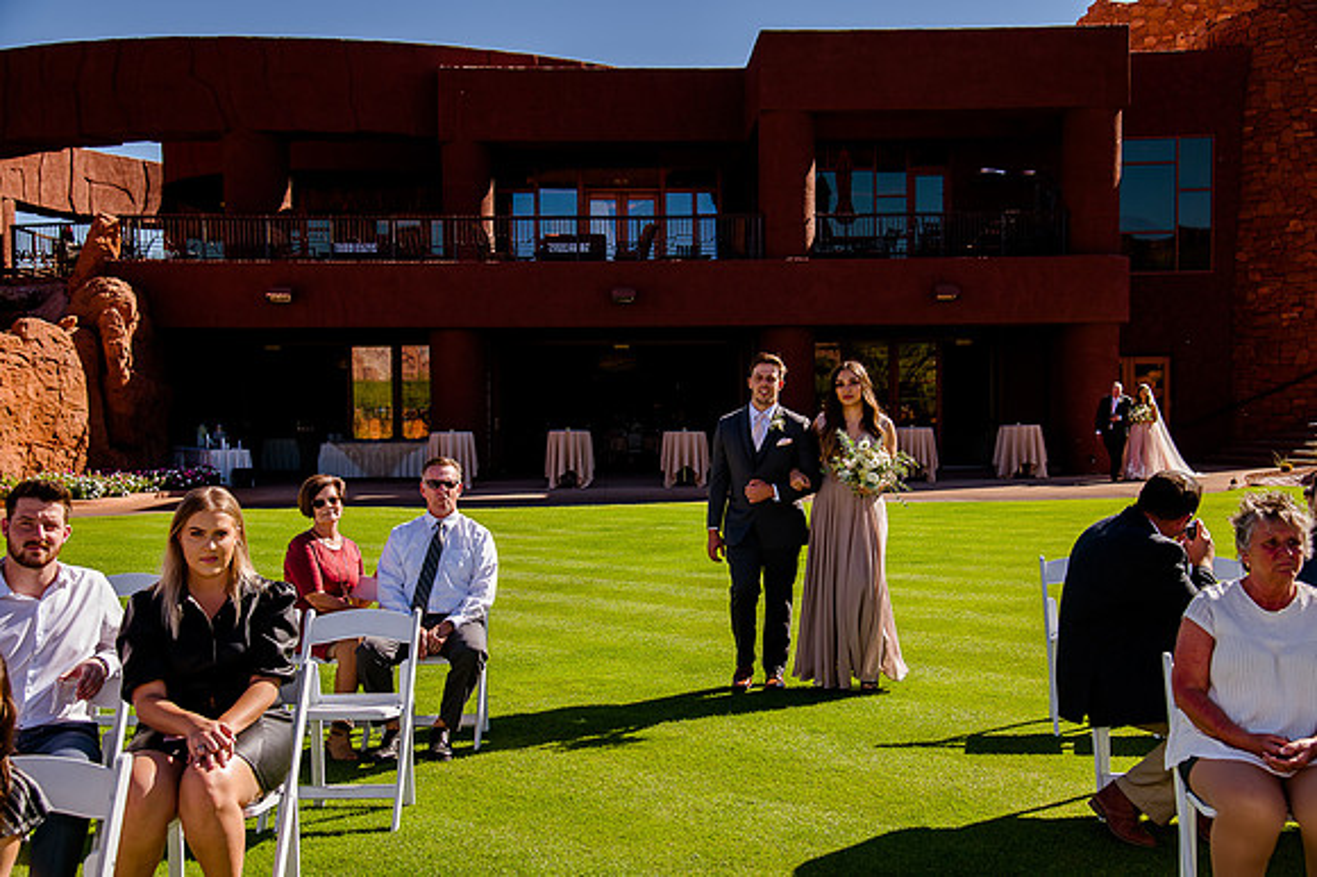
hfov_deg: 42.8
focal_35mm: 46
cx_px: 658
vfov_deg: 29.2
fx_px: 1682
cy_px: 438
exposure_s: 1/320
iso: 125
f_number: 5.6
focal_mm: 46
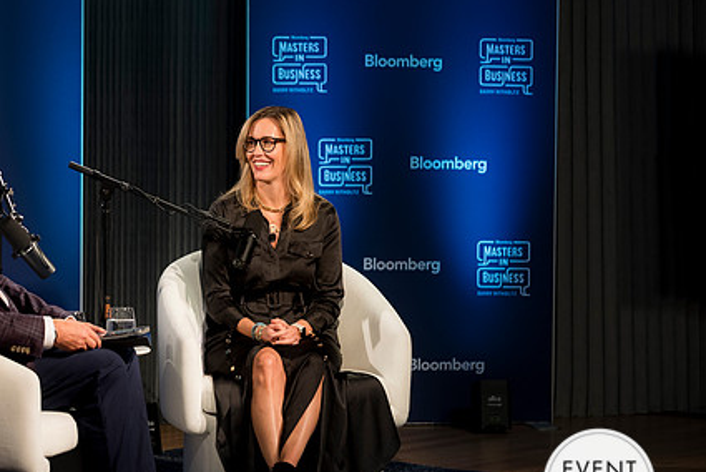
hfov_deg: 14.6
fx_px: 2747
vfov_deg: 9.8
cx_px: 230
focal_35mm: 140
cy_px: 272
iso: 1250
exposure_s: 1/125
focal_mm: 102
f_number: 2.8
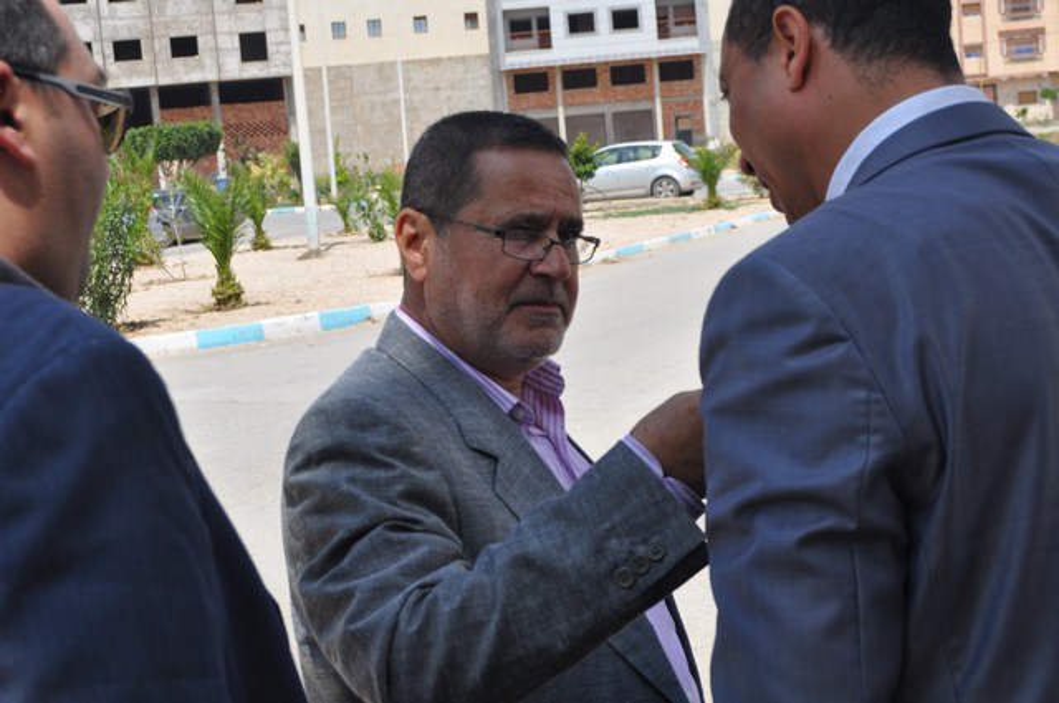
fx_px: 1763
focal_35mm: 60
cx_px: 530
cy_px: 352
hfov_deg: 33.4
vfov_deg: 22.6
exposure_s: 1/400
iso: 200
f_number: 10
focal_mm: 40
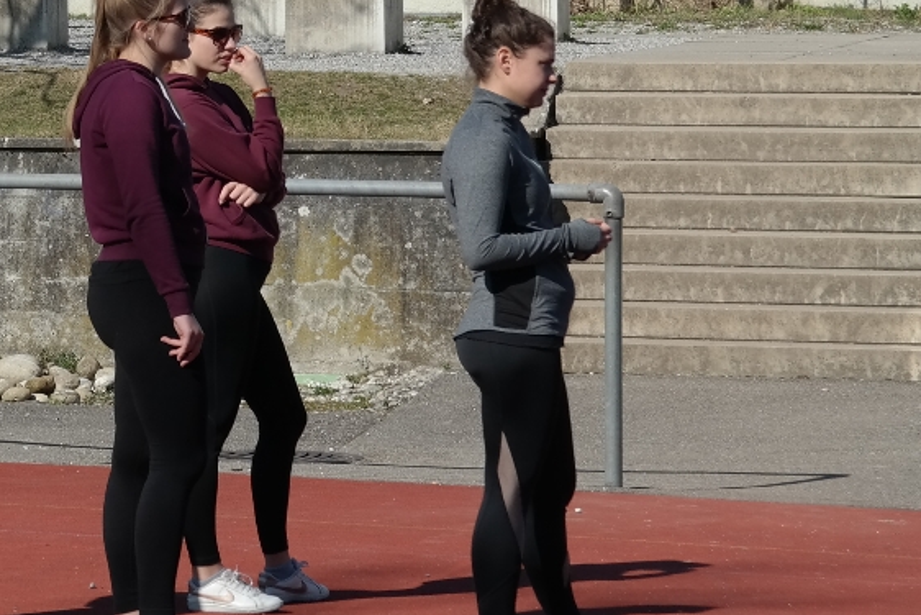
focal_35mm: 239
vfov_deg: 5.7
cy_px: -25
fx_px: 6116
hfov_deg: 8.5
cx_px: -298
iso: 100
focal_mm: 55
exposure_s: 1/320
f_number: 7.1
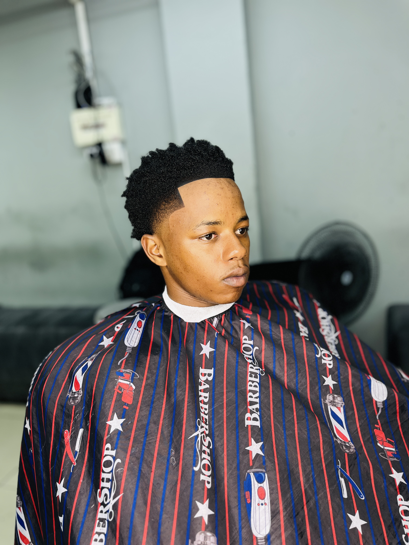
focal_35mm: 26
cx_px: 204
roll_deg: +6.0
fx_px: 410
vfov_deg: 67.3
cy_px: 272
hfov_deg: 53.1
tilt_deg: -11.5
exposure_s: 1/100
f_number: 1.6
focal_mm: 5.1
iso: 64
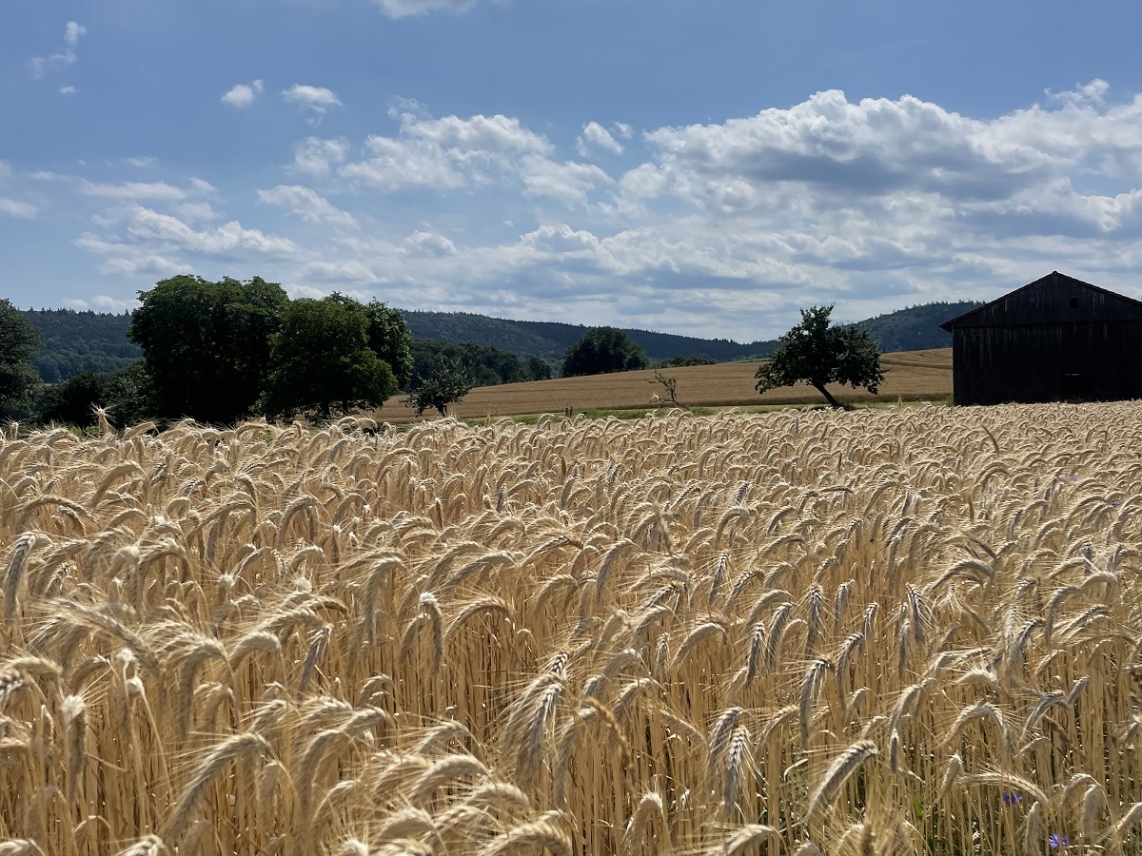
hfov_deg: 67.3
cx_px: 571
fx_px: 858
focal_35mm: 26
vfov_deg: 53.1
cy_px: 428
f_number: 1.6
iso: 32
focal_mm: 4.2
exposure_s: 1/9804
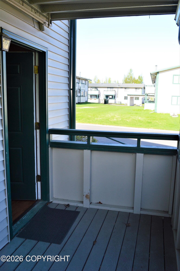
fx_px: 248
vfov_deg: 57.3
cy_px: 136
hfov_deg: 39.9
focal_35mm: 33
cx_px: 90
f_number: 10
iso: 400
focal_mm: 22
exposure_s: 1/200
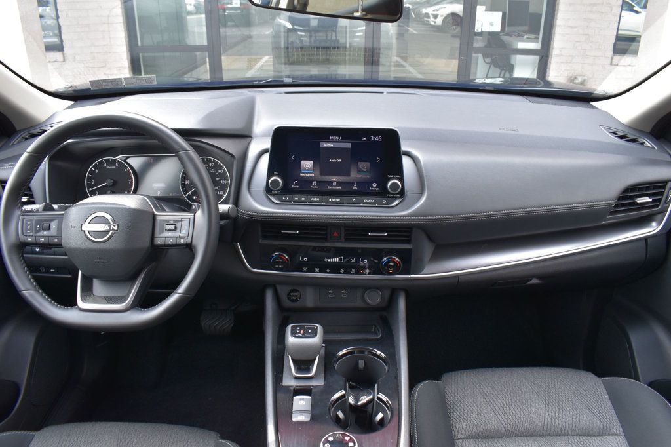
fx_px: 503
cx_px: 336
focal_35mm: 27
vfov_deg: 47.9
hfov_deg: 67.4
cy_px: 224
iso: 400
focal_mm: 18
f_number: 8
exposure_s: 1/60
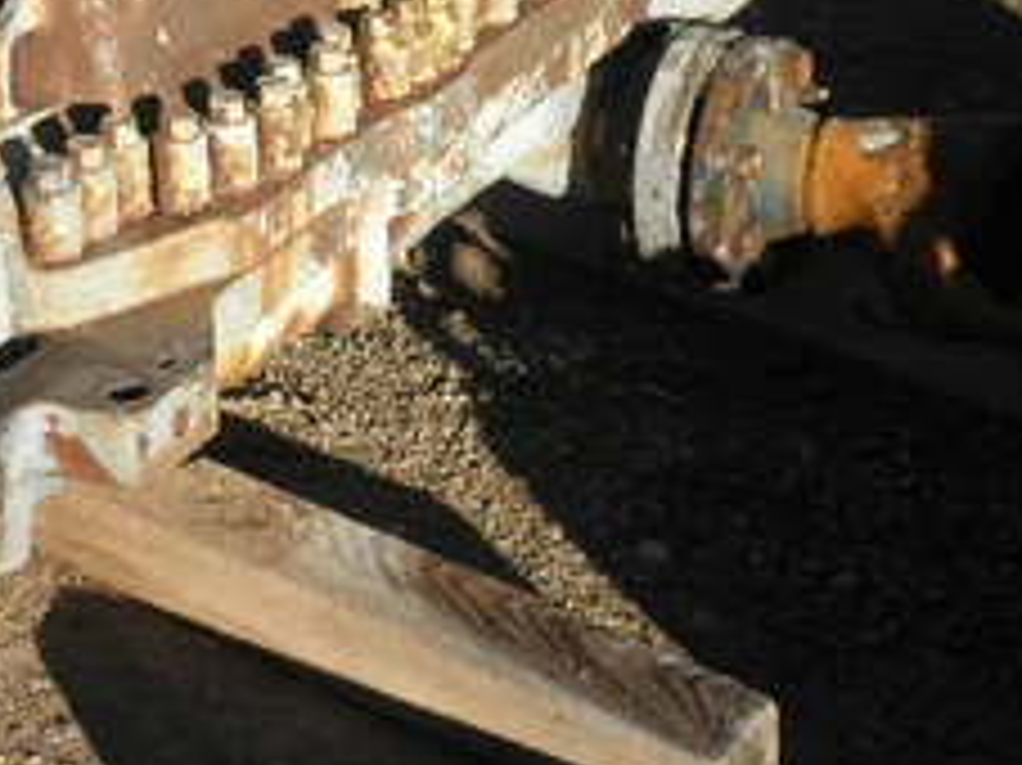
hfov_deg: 18.8
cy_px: 171
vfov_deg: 14.2
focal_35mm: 104
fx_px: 3069
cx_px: 297
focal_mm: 10.5
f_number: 3.8
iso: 64
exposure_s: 1/500
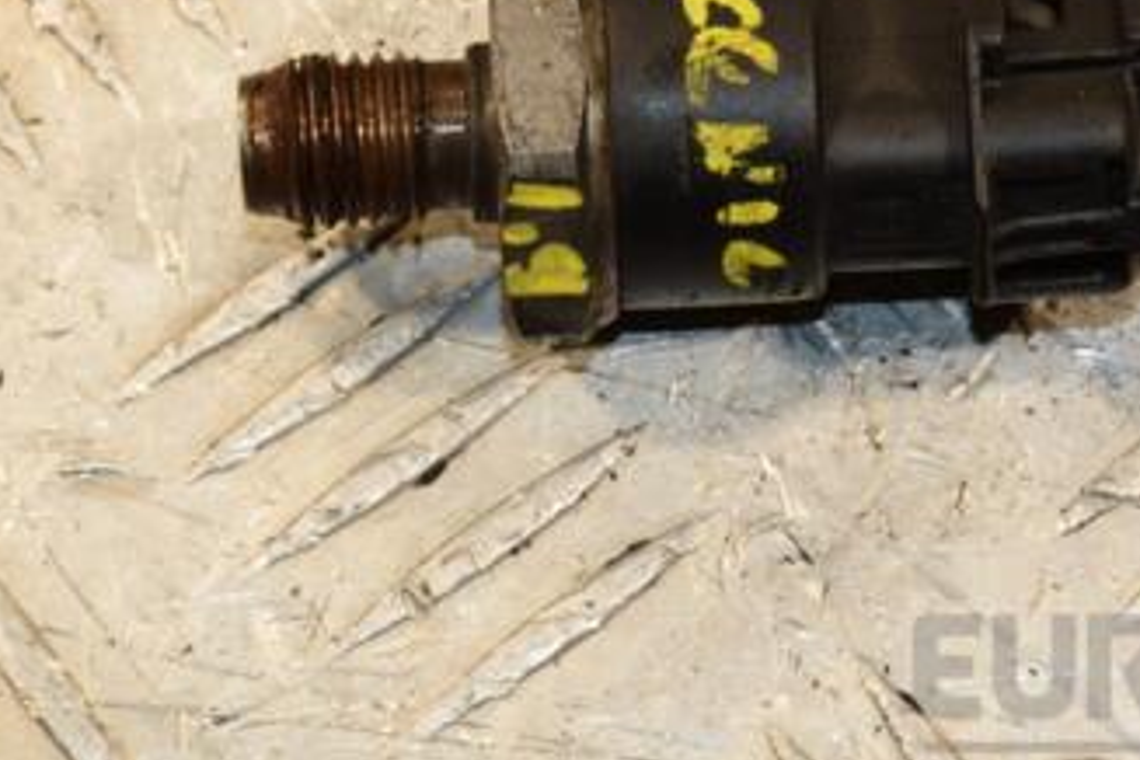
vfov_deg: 4.8
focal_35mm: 289
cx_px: 847
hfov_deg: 7.1
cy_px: 202
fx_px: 9148
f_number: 9
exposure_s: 1/200
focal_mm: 105
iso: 800
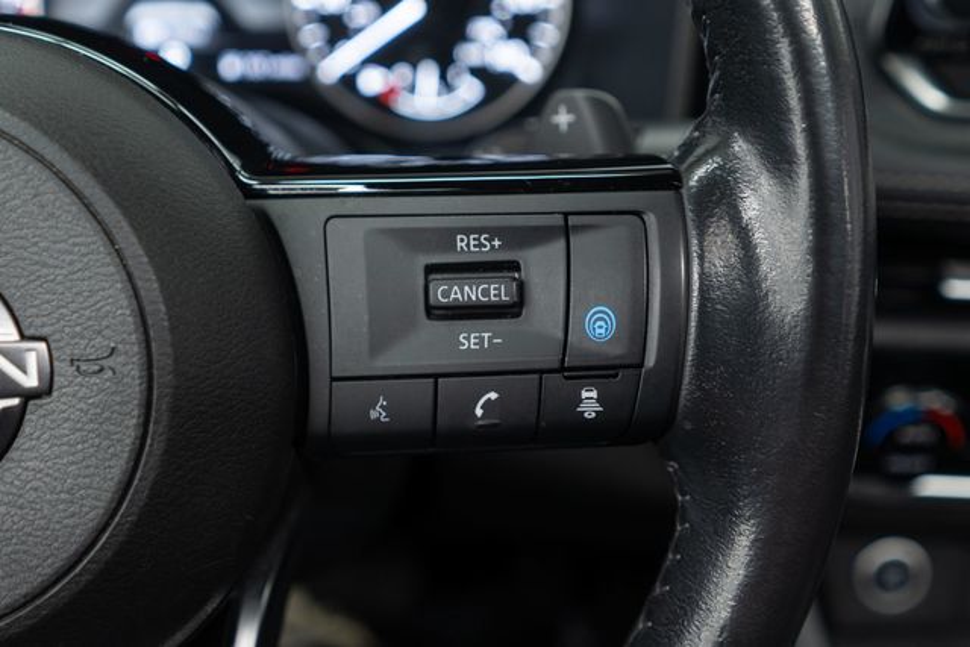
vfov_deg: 31.9
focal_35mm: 42
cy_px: 324
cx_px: 485
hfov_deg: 46.4
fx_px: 1132
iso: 400
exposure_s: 1/40
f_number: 3.2
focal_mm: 28
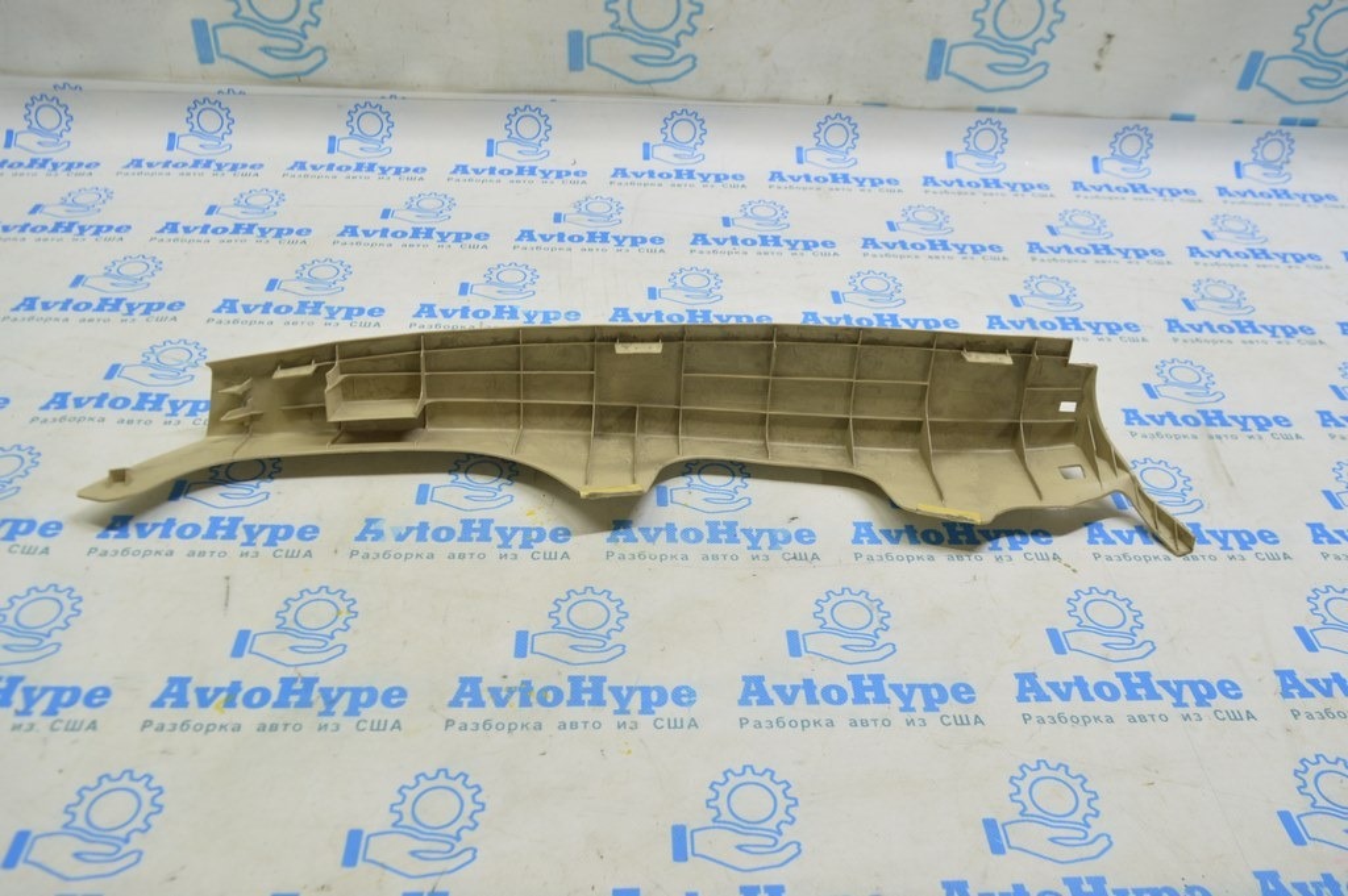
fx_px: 1179
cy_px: 448
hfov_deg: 59.5
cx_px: 674
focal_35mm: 32
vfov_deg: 41.6
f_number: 5.6
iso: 400
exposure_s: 1/20
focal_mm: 21
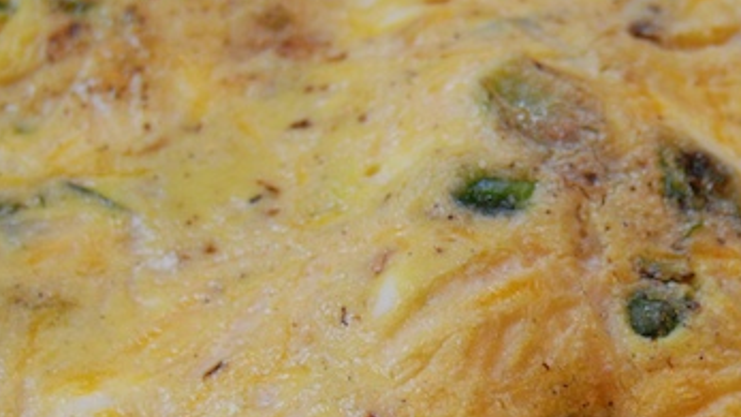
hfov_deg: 12.9
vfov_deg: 7.3
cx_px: 538
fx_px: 3281
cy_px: 307
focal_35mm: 167
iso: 560
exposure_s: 1/60
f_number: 4.5
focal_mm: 36
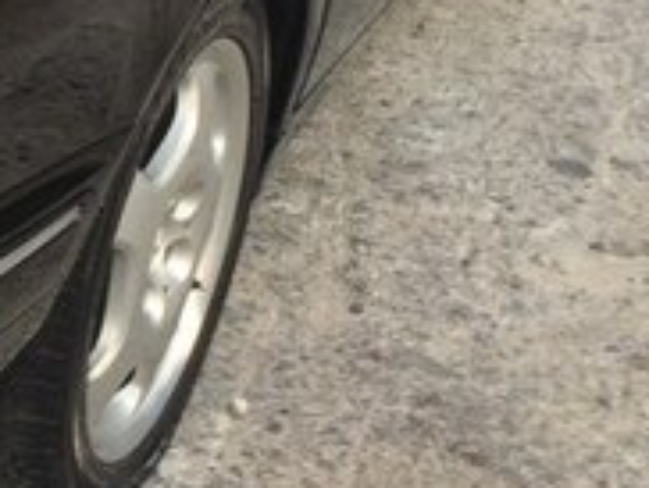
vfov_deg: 13.8
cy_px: -66
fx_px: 1971
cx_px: -203
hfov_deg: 17.5
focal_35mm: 105
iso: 40
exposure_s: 1/100
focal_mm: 4.15
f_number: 2.2
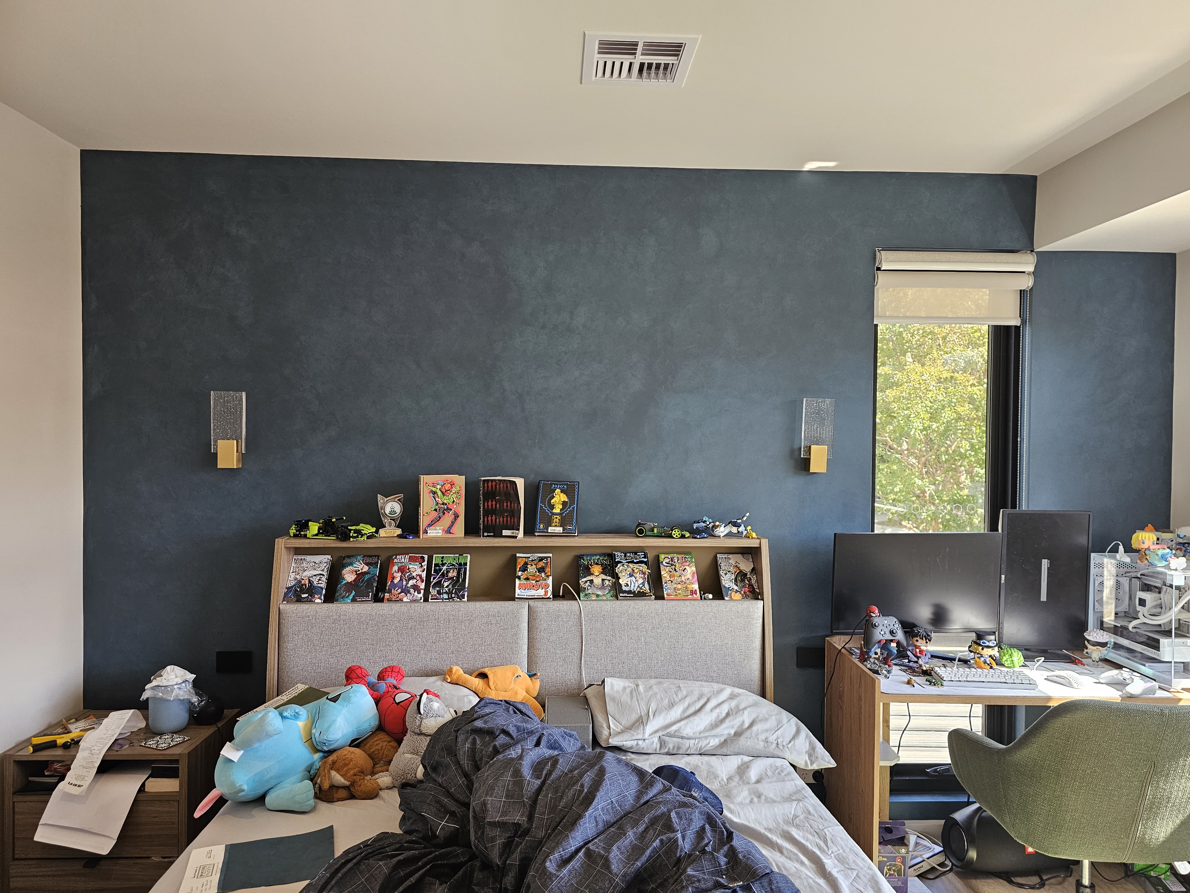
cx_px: 595
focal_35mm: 23
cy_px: 446
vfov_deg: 58.9
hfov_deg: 73.9
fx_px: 791
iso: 160
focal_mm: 6.3
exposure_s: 1/180
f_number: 1.7
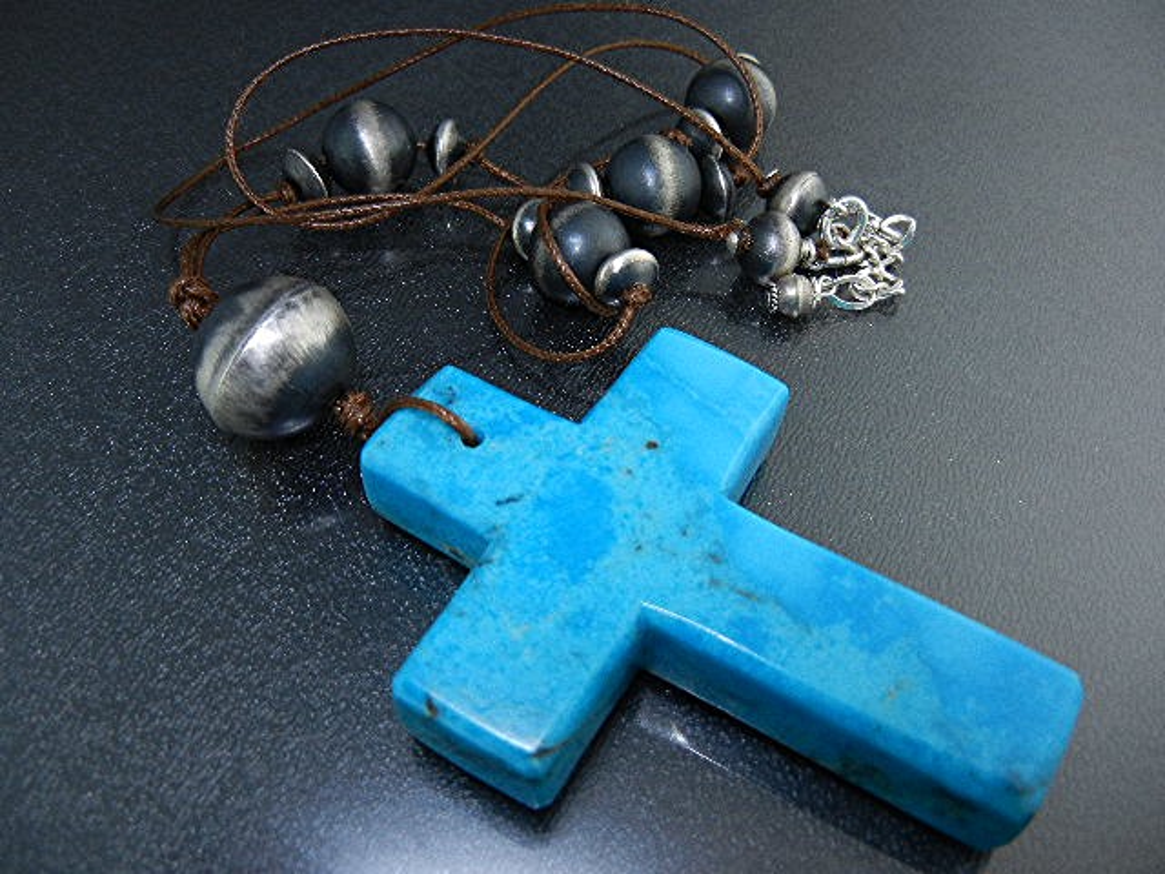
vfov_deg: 41.8
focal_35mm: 34
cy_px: 437
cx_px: 582
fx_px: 1144
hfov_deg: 54.0
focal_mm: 6.2
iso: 200
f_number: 3.6
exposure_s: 1/30
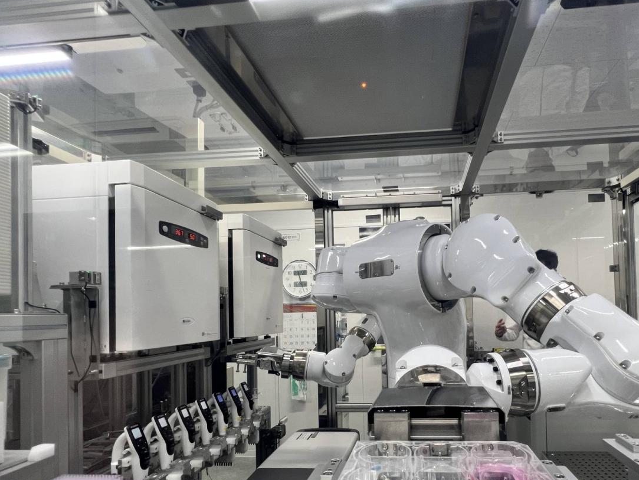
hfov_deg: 86.2
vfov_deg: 70.1
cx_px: 395
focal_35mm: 18
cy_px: 310
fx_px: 332
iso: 125
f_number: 1.8
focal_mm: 1.57
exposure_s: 1/99
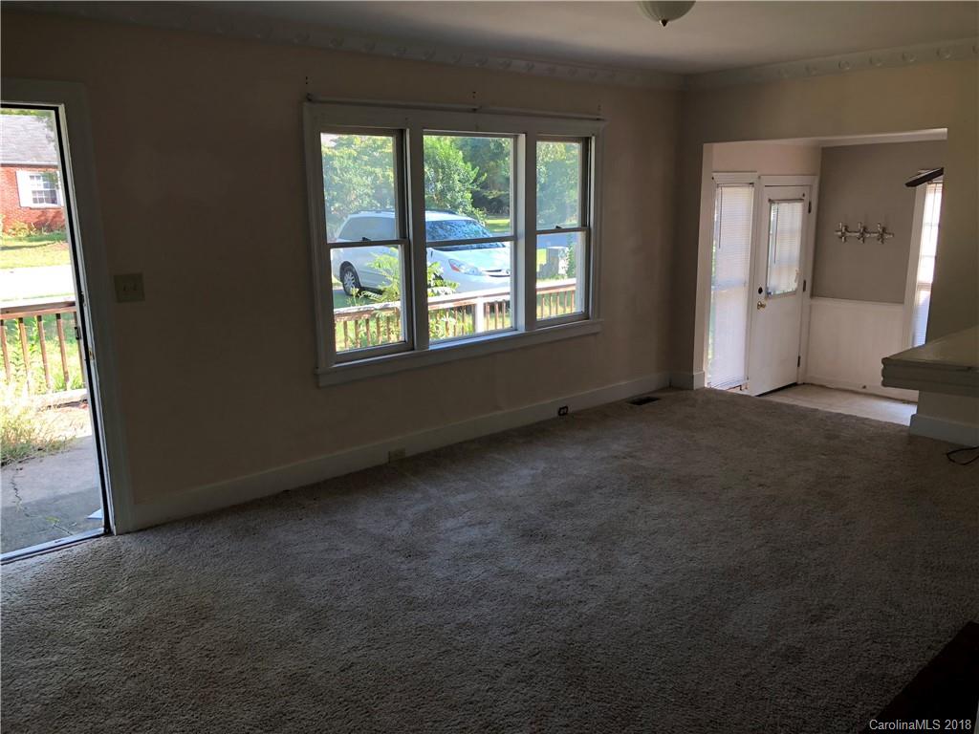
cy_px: 367
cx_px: 490
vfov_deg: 49.7
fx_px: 792
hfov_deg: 63.4
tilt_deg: -12.2
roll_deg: +1.4
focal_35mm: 28
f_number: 1.8
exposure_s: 1/120
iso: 50
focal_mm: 3.99
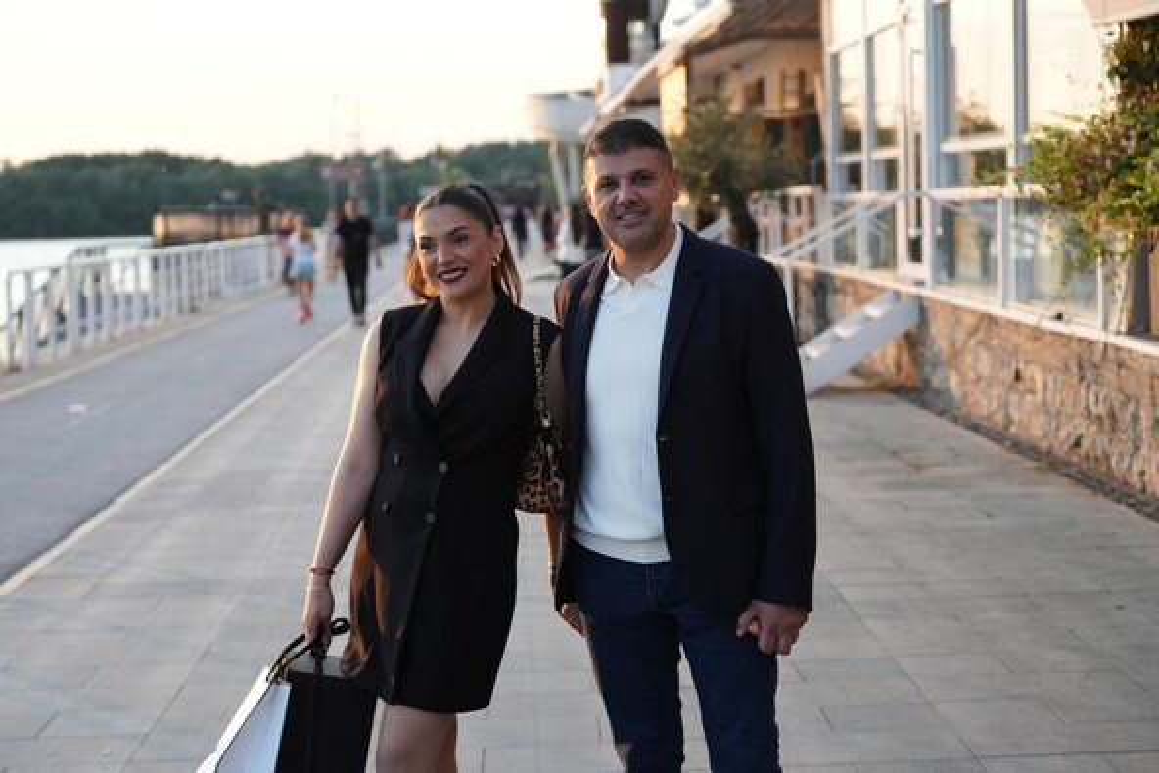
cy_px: 386
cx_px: 580
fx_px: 2061
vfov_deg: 21.3
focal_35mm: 64
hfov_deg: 31.4
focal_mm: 64
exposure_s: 1/1600
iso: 2000
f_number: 4
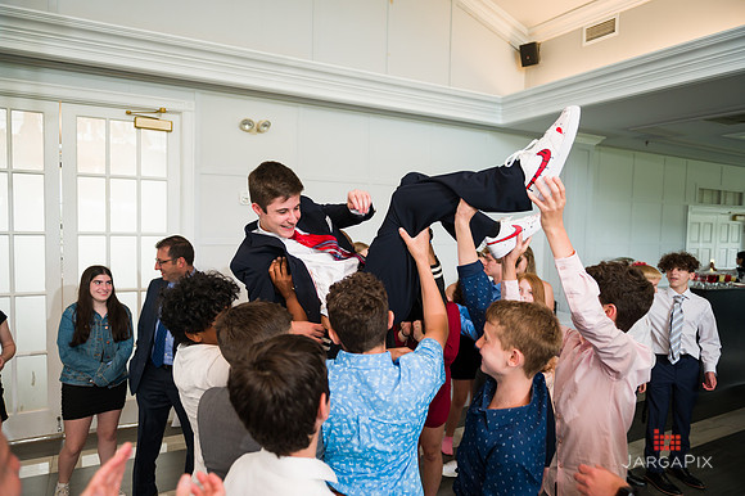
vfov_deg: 53.1
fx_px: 496
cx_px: 372
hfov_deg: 73.8
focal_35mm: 24
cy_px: 248
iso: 400
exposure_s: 1/200
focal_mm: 24
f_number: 3.2
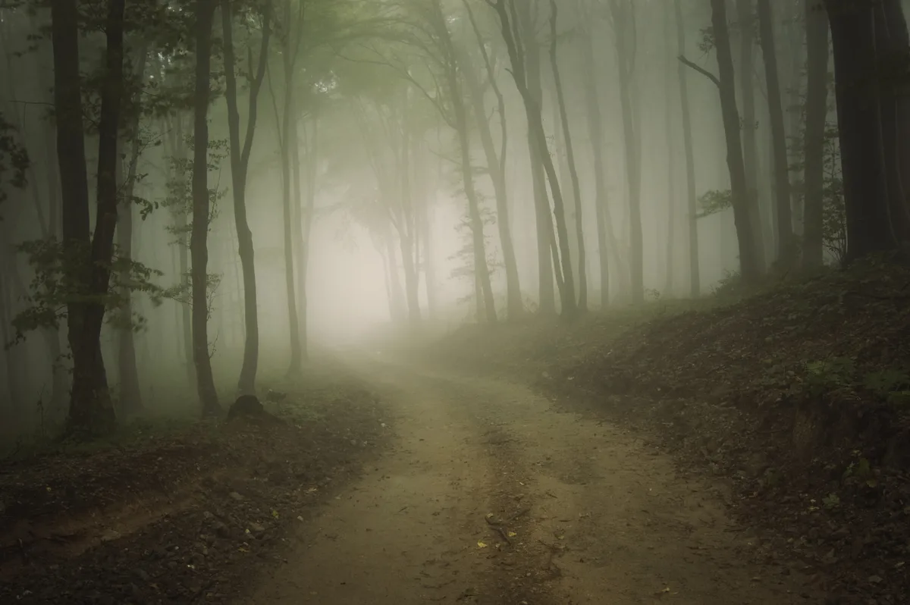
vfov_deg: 39.9
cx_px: 455
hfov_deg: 57.3
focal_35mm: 33
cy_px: 302
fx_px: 833
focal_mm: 22
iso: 200
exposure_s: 1.8
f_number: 11
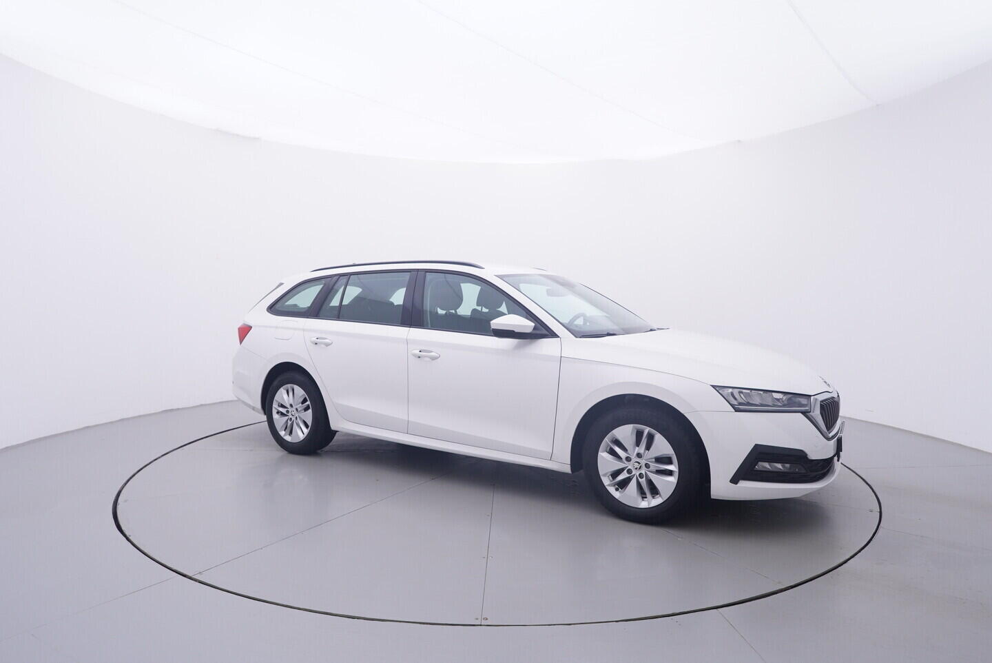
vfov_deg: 56.2
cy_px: 332
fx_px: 620
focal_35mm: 22
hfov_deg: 77.3
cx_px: 496
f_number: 5
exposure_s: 1/80
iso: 200
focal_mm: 15
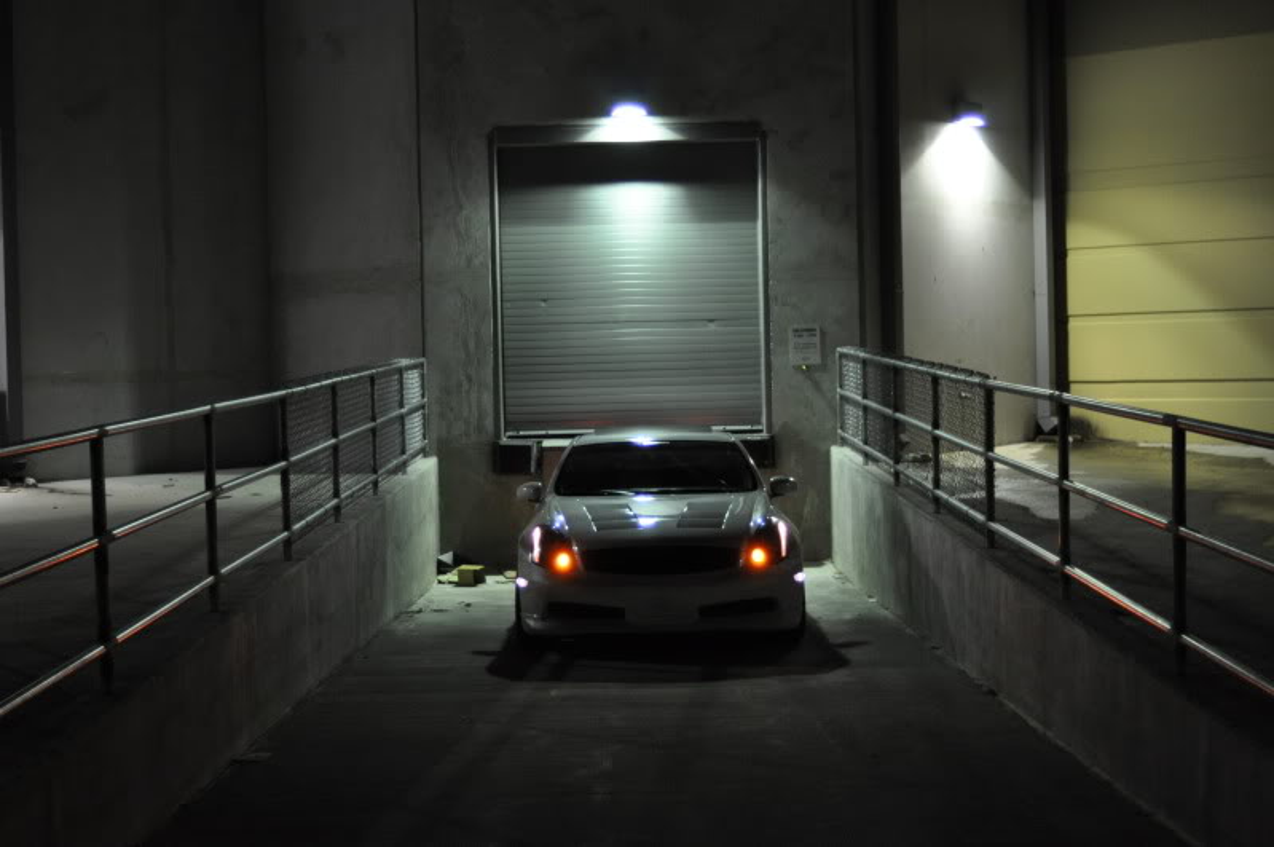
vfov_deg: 23.7
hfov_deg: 35.1
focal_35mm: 57
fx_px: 2015
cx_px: 637
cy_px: 424
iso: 800
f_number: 3.8
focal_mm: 38
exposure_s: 1/15
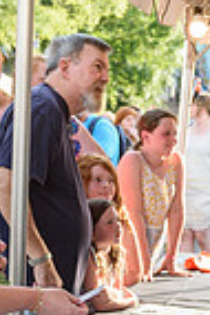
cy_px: 245
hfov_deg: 12.0
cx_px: 164
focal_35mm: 114
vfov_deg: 17.8
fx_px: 995
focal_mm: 28
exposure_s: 1/320
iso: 250
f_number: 5
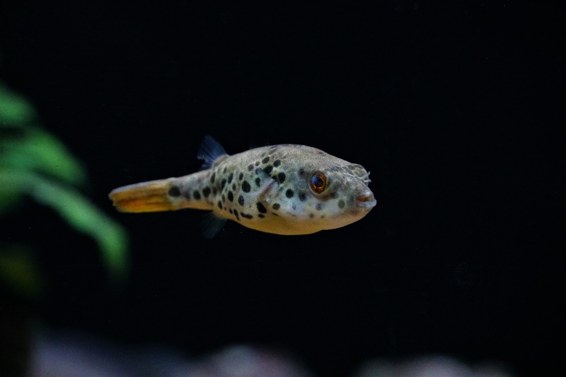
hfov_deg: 11.3
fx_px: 2854
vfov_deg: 7.6
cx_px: 283
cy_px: 188
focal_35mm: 182
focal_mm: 121
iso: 10000
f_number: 5.6
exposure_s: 1/350
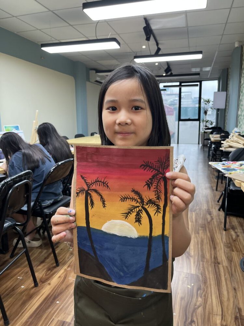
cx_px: 122
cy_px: 163
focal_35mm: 26
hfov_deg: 53.1
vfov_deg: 67.3
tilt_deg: -9.2
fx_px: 244
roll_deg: -0.1
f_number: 1.6
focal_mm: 5.1
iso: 125
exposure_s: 1/100
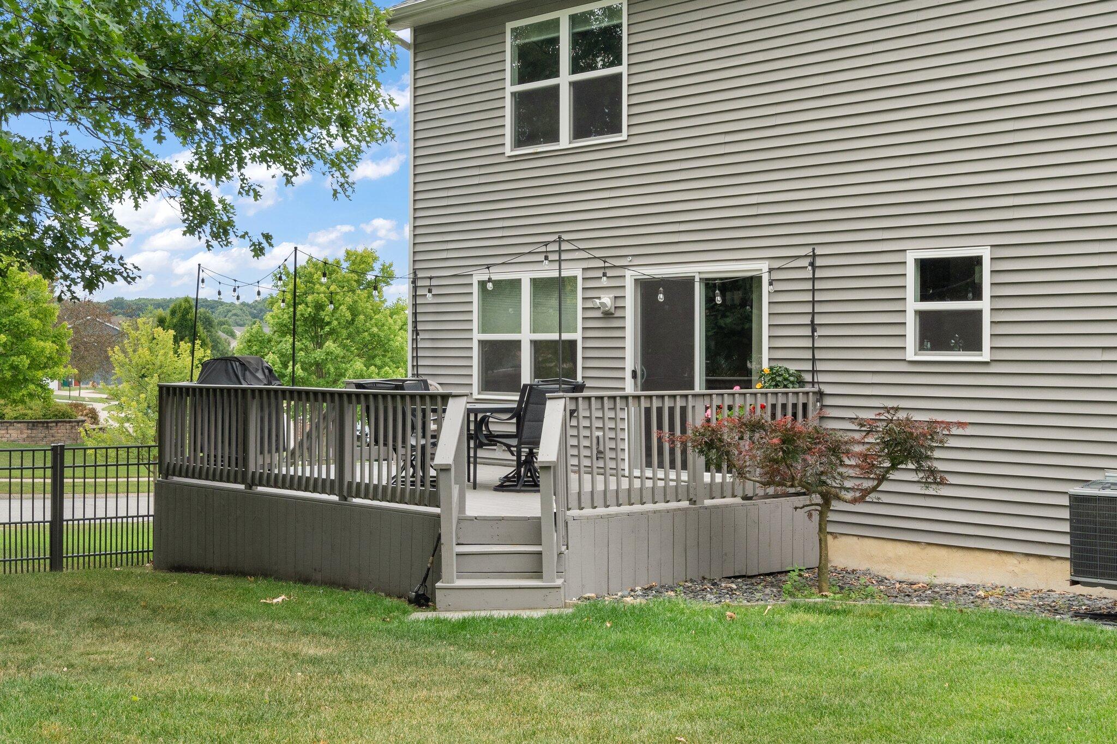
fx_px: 1613
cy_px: 372
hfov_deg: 38.2
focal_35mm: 52
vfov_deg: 26.0
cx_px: 558
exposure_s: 1/60
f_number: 9
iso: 500
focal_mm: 35
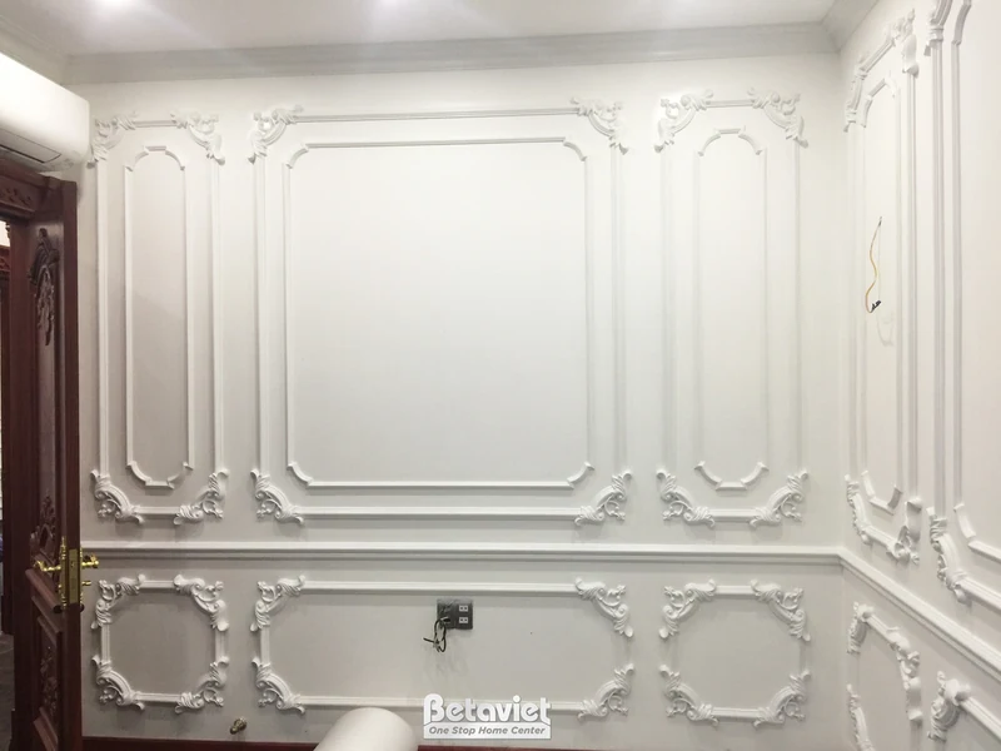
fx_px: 839
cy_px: 376
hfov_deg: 61.7
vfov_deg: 48.2
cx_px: 500
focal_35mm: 29
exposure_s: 1/17
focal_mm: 4.15
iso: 40
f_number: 2.2
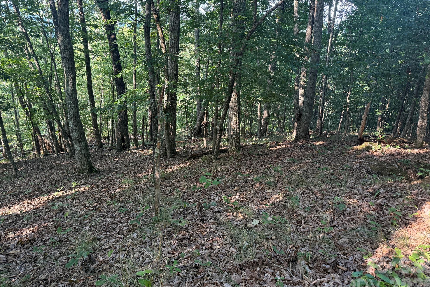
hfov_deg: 69.4
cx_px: 213
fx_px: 311
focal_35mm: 26
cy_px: 133
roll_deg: -2.1
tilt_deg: -18.7
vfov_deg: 49.5
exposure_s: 1/210
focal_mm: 6.76
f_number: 1.78
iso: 200
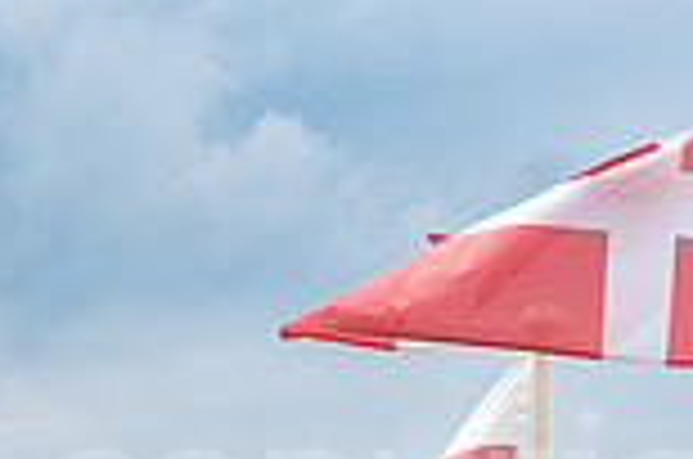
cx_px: 773
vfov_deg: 5.0
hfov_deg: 7.6
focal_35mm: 271
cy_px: 686
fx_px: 5206
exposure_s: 1/320
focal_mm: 64
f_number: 6.3
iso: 100
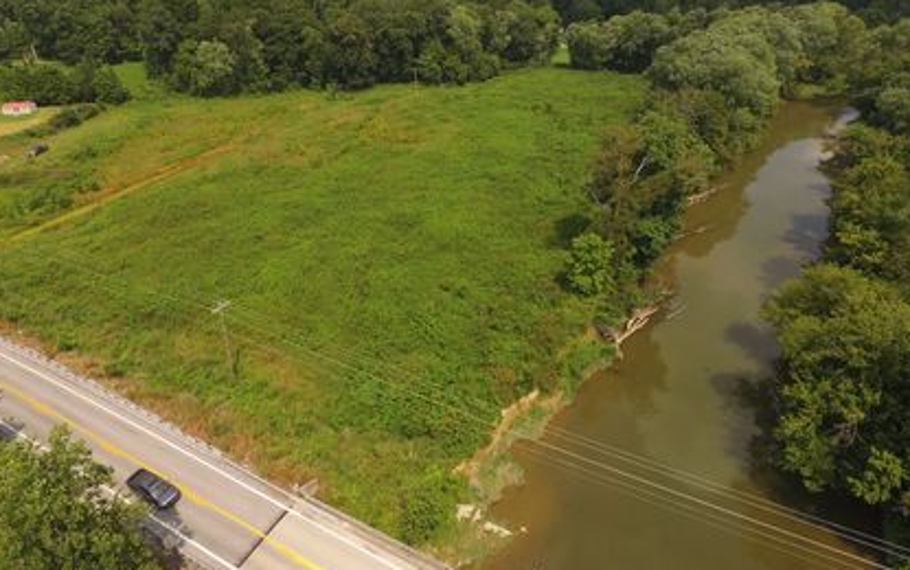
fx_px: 546
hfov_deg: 79.6
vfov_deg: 54.9
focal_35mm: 22
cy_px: 244
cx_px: 459
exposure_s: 1/909
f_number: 2.8
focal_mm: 3.61
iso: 100
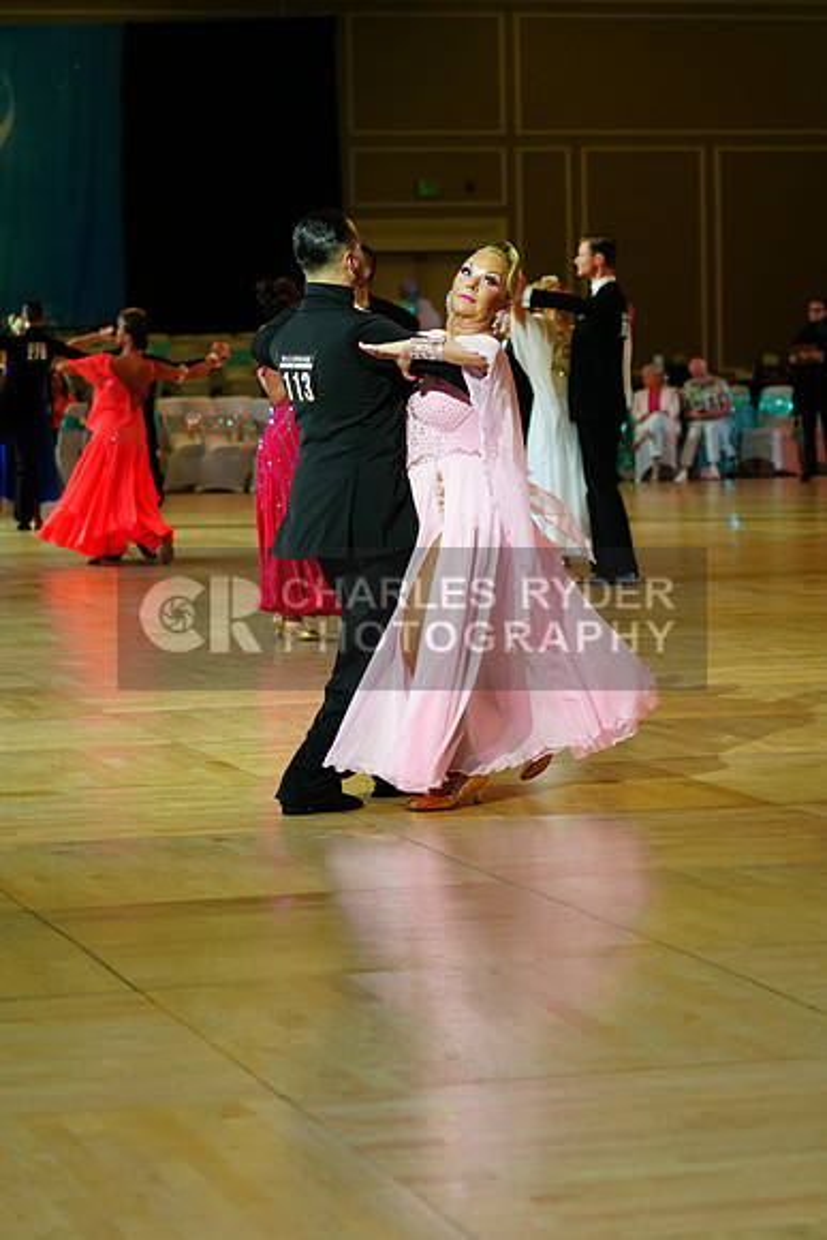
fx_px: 3616
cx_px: 414
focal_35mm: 105
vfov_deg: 19.5
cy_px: 620
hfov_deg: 13.0
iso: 2000
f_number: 4
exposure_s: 1/400
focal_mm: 105
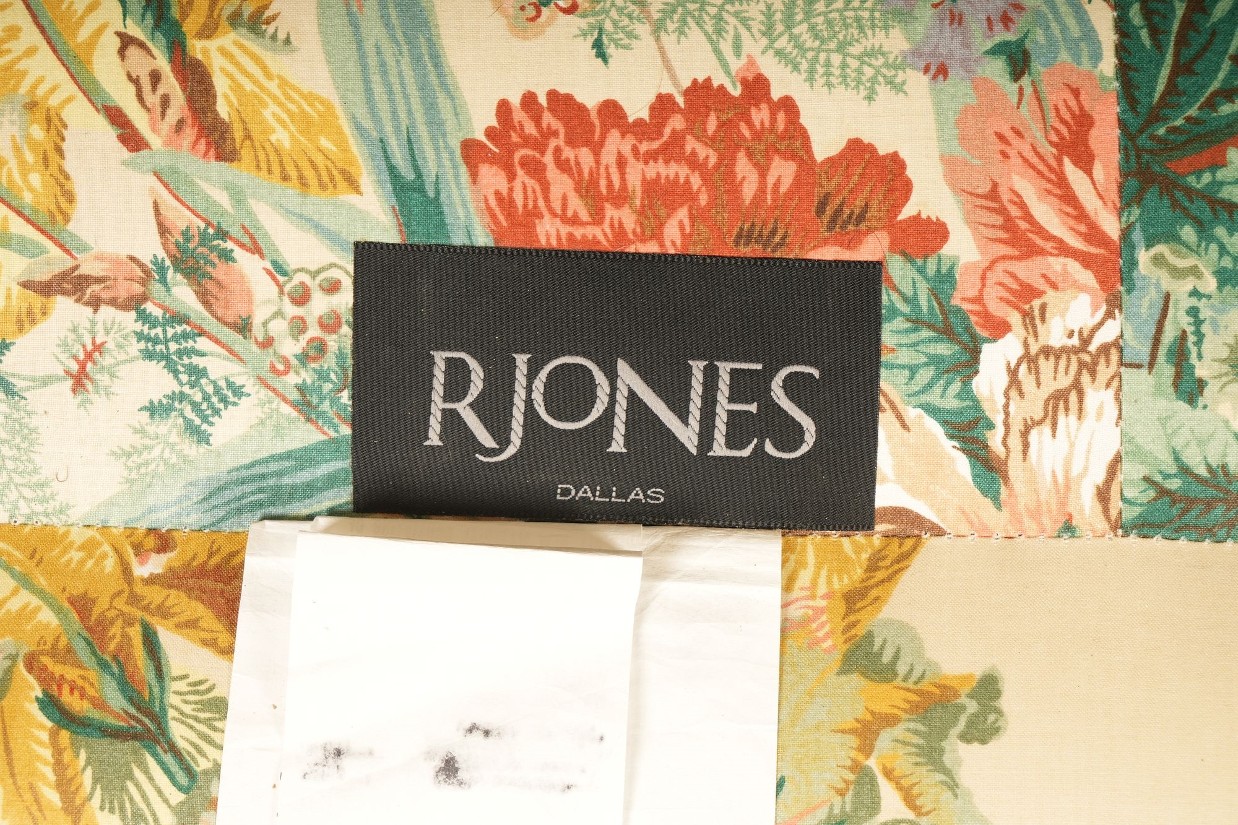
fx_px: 2132
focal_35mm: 62
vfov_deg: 21.9
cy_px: 412
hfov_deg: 32.4
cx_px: 619
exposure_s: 1/250
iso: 100
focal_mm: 62
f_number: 11
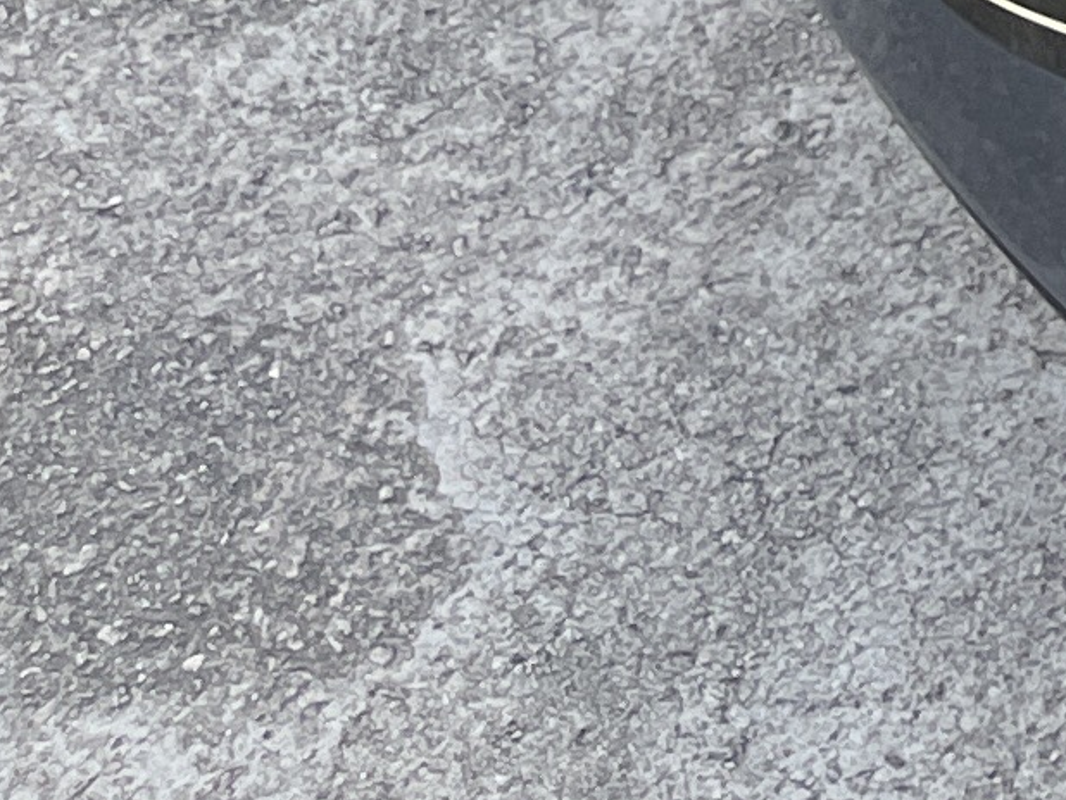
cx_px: 3408
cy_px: -1478
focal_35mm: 163
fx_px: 5022
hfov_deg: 9.2
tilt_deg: -38.3
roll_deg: +0.2
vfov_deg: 8.0
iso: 32
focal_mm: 5.1
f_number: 1.6
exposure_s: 1/131
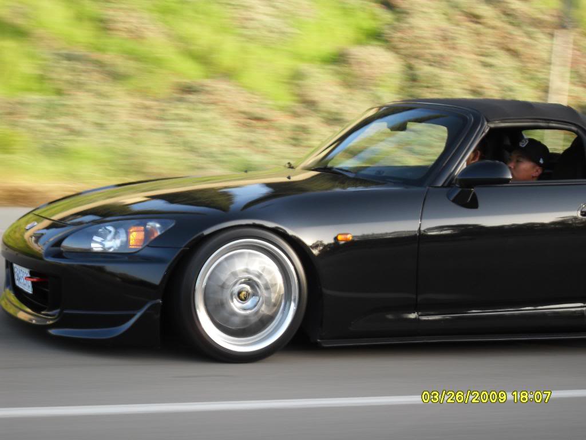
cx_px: 293
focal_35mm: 79
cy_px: 220
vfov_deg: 18.7
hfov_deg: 24.7
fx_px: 1337
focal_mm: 13.5
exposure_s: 1/90
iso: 100
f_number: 4.4
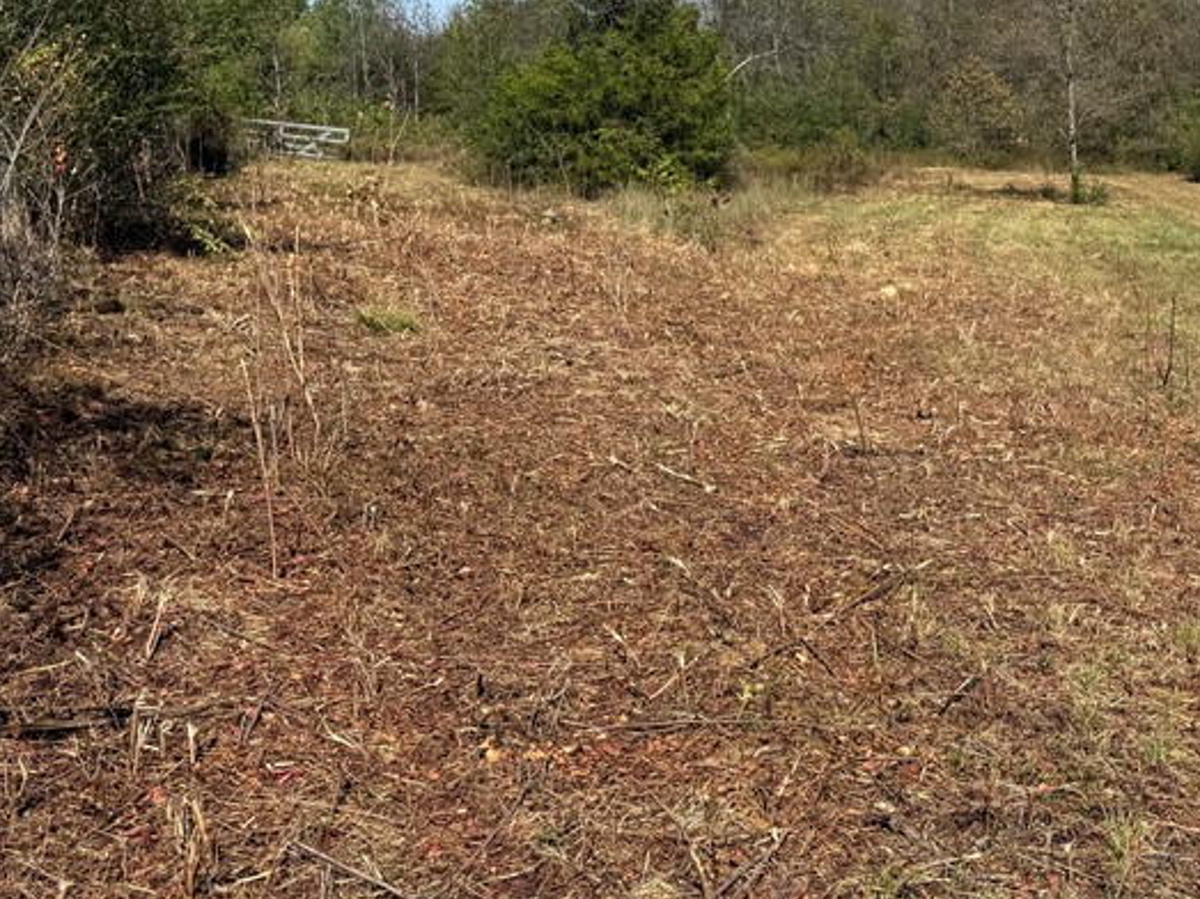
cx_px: 991
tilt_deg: -1.5
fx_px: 1629
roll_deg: +1.1
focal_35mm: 47
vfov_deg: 30.2
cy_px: 183
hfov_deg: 38.6
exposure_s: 1/4167
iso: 80
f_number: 1.78
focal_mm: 6.76
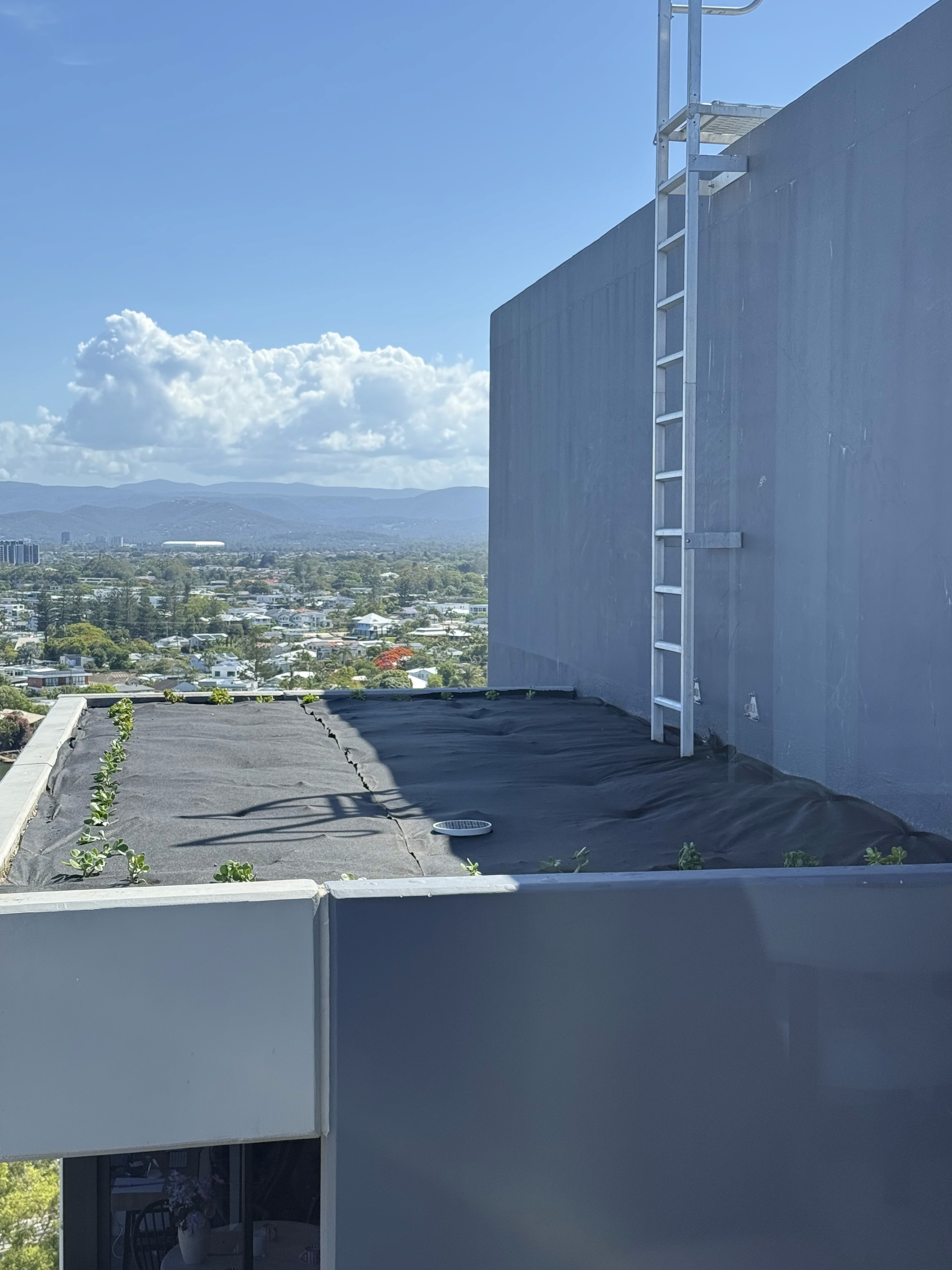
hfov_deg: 29.7
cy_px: 628
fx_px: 1797
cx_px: 480
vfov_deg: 38.9
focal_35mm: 49
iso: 100
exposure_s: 1/652
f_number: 1.78
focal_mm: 6.76
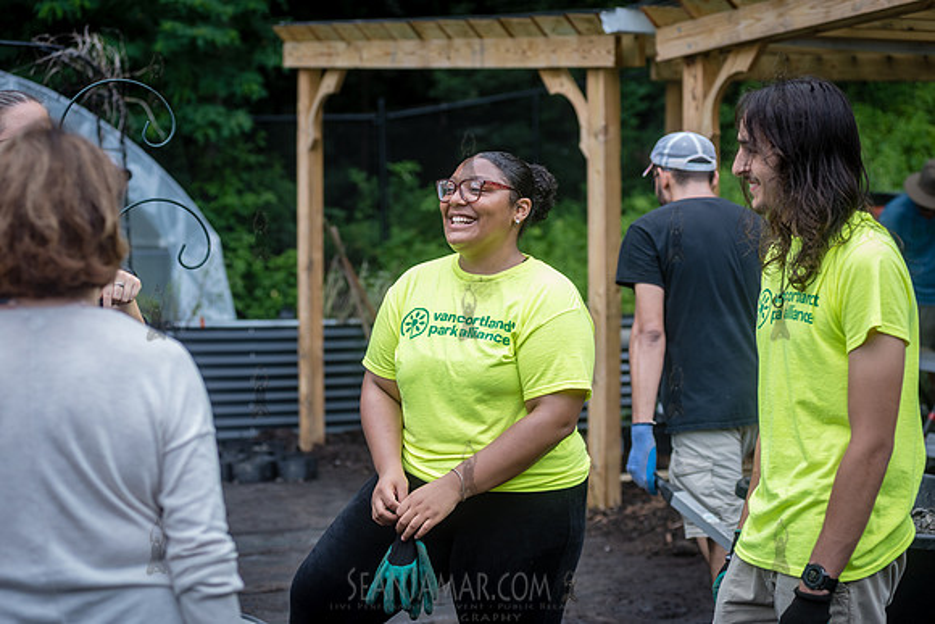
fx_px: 2078
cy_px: 312
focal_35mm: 80
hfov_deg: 25.4
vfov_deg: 17.1
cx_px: 468
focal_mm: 80
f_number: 4
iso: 400
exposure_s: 1/800
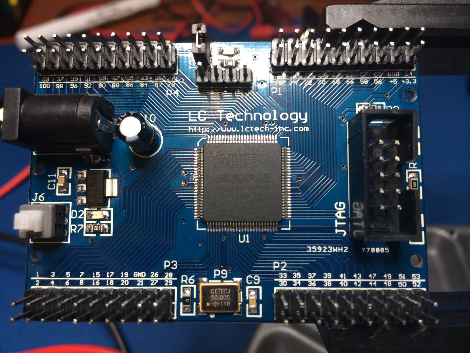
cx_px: 235
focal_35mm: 30
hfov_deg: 60.0
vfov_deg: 46.8
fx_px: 407
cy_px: 176
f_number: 2.2
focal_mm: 4.12
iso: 50
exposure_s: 1/30
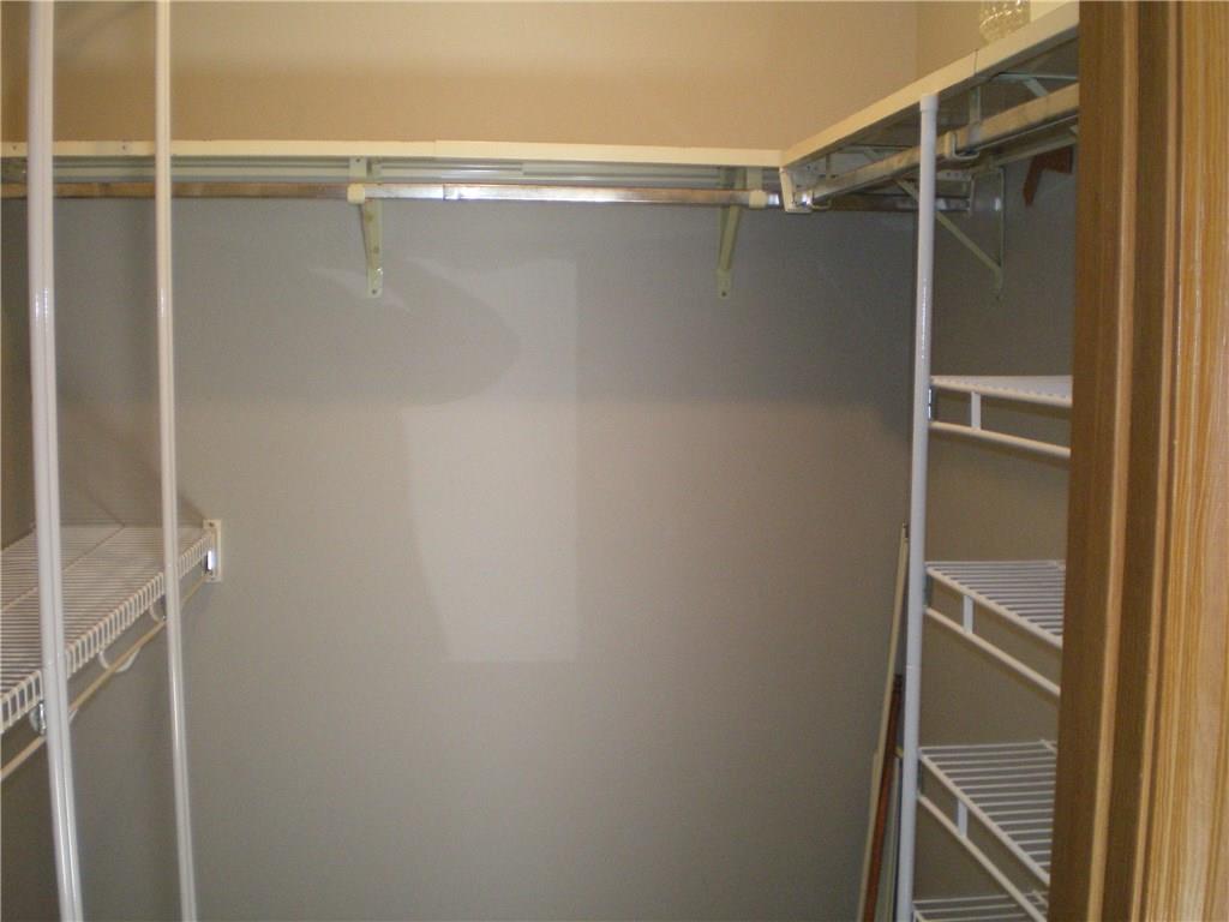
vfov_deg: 37.7
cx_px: 614
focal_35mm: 38
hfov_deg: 49.0
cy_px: 461
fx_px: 1349
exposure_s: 1/30
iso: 400
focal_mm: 6.3
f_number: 3.1
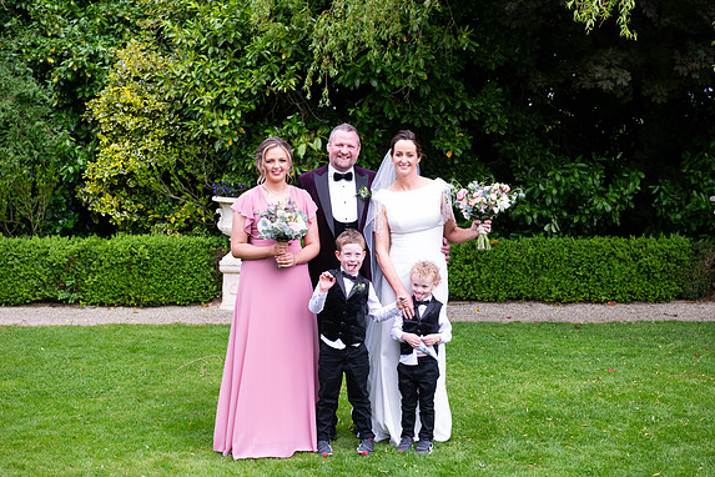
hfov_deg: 32.9
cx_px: 354
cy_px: 237
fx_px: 1211
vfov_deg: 22.3
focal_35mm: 61
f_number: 5
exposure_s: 1/200
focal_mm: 60
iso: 200
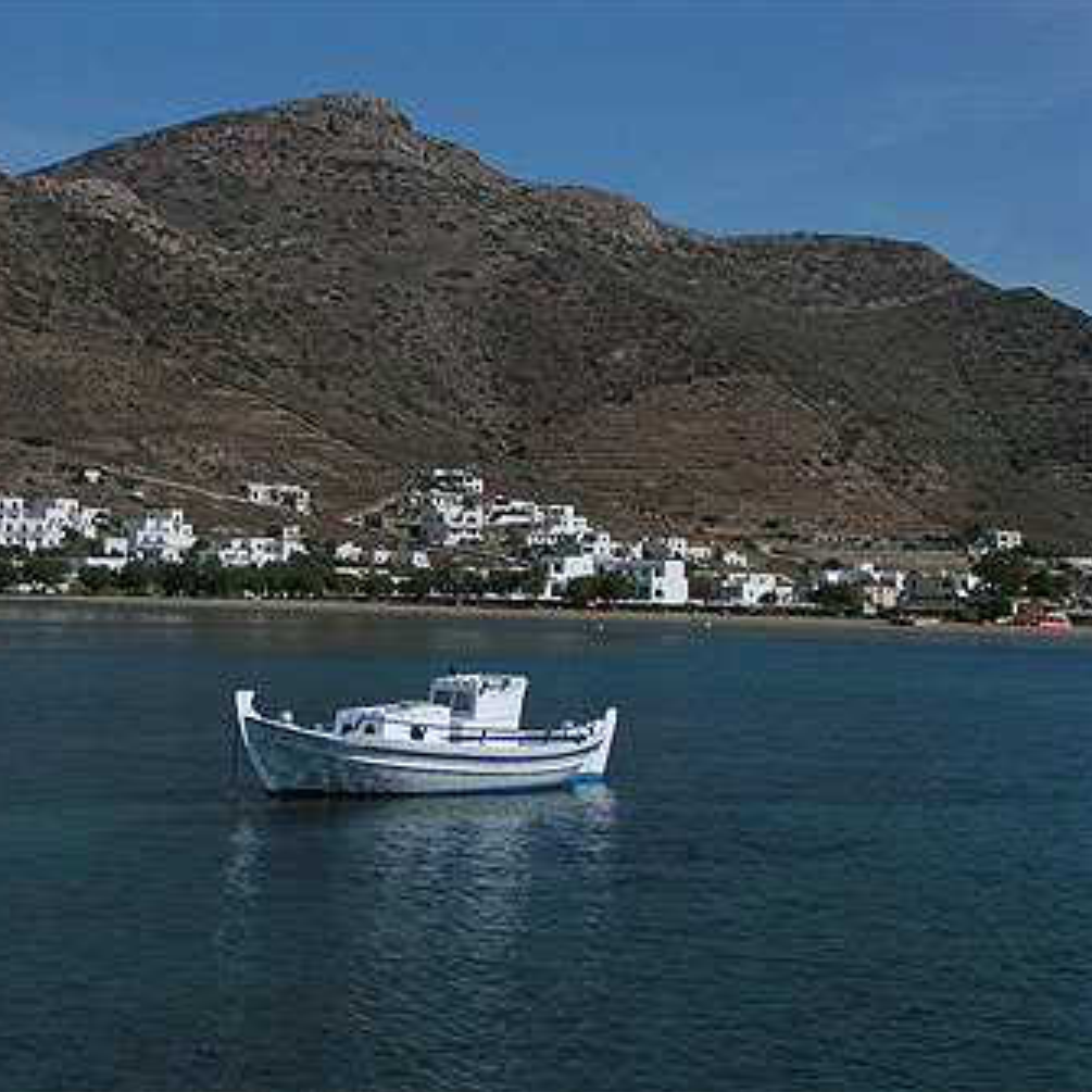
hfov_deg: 22.7
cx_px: 378
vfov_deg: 22.8
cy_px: 544
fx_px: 2712
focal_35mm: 76
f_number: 3.5
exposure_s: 1/1701
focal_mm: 9.7
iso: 100
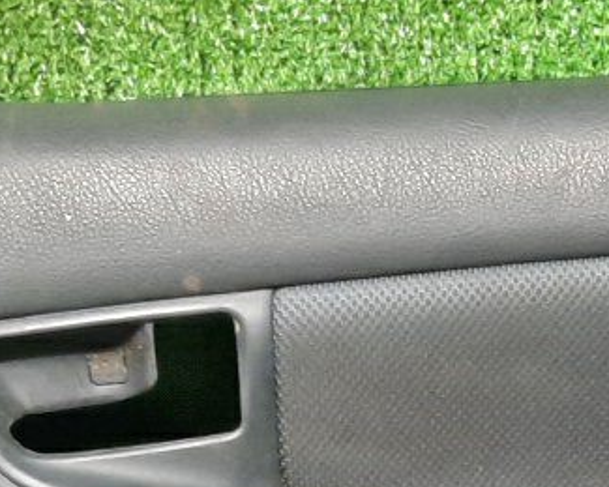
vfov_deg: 13.5
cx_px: 444
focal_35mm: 108
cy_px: 710
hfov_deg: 17.7
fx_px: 1947
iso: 354
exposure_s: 1/33
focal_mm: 4.6
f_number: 2
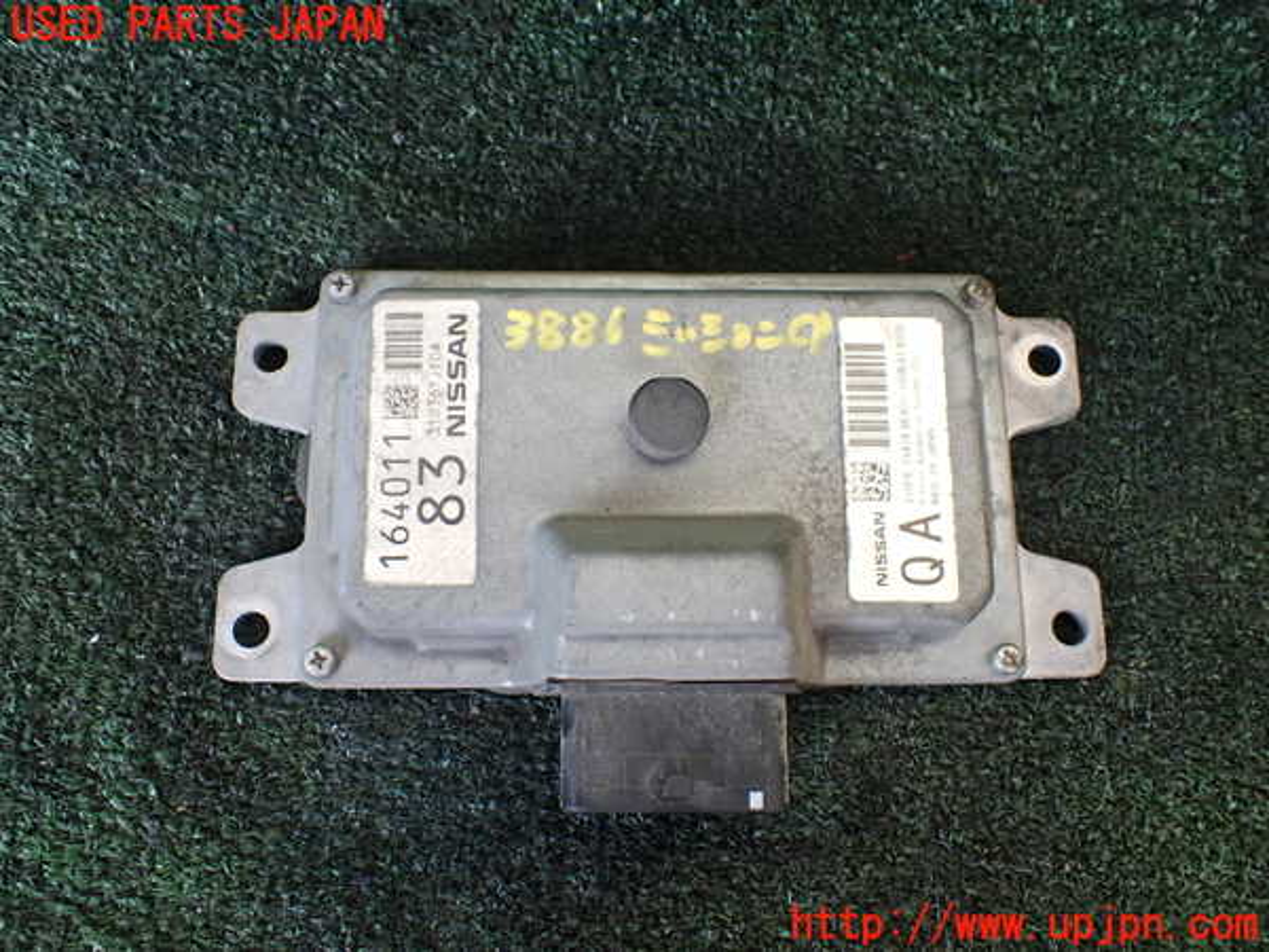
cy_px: 476
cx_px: 634
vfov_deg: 46.8
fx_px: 1100
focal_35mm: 30
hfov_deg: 60.0
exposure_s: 1/125
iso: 250
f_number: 2.3
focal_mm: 5.4
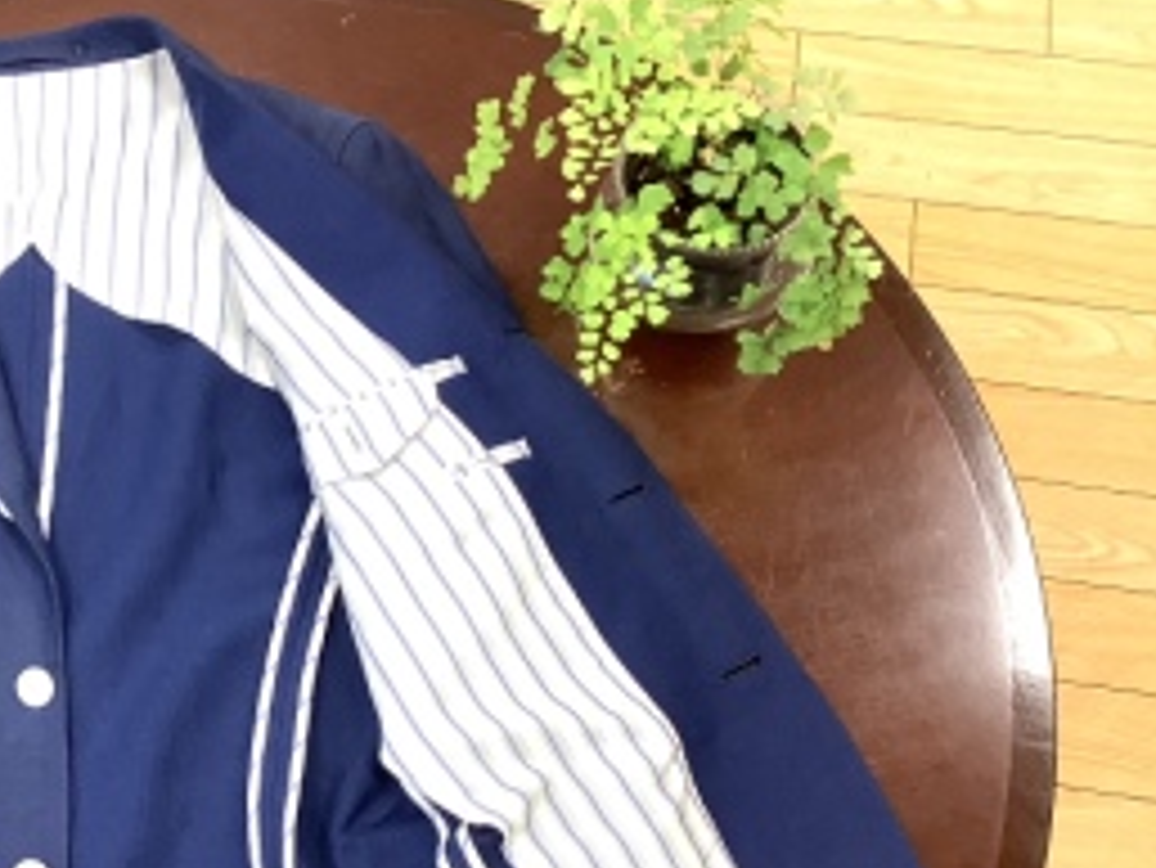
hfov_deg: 34.2
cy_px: 688
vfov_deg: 26.6
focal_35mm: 54
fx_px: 1804
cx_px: 198
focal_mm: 3.3
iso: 100
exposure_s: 1/60
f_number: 2.4
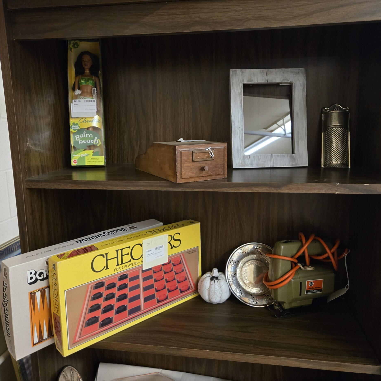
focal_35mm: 28
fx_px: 349
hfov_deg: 57.3
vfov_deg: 57.3
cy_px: 194
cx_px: 182
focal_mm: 5.4
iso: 800
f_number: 1.8
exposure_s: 1/60
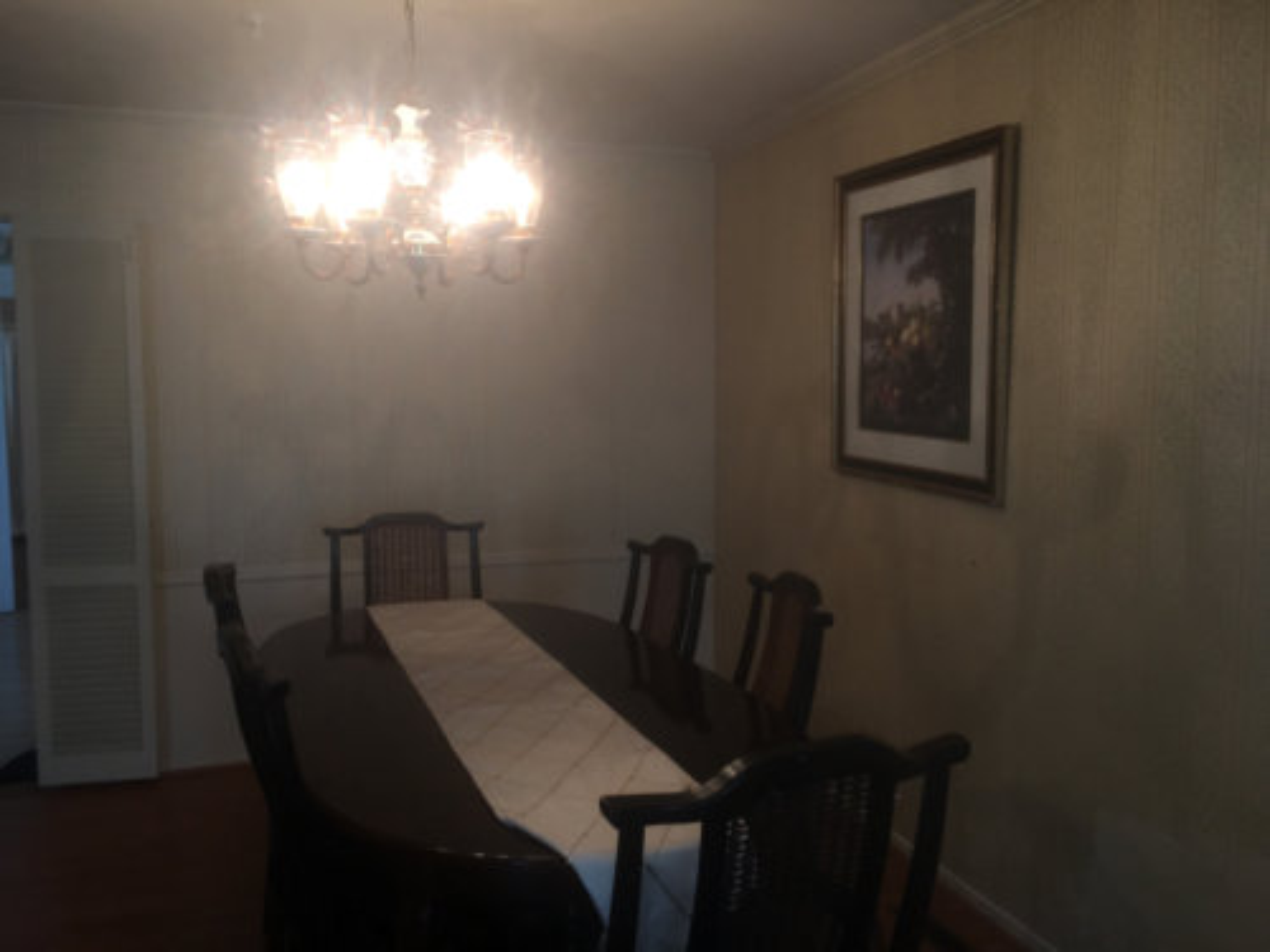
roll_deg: -0.1
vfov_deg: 48.2
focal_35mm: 29
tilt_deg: -6.0
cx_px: 635
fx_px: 1064
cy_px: 476
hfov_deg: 61.7
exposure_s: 1/30
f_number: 2.2
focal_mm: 4.15
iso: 40
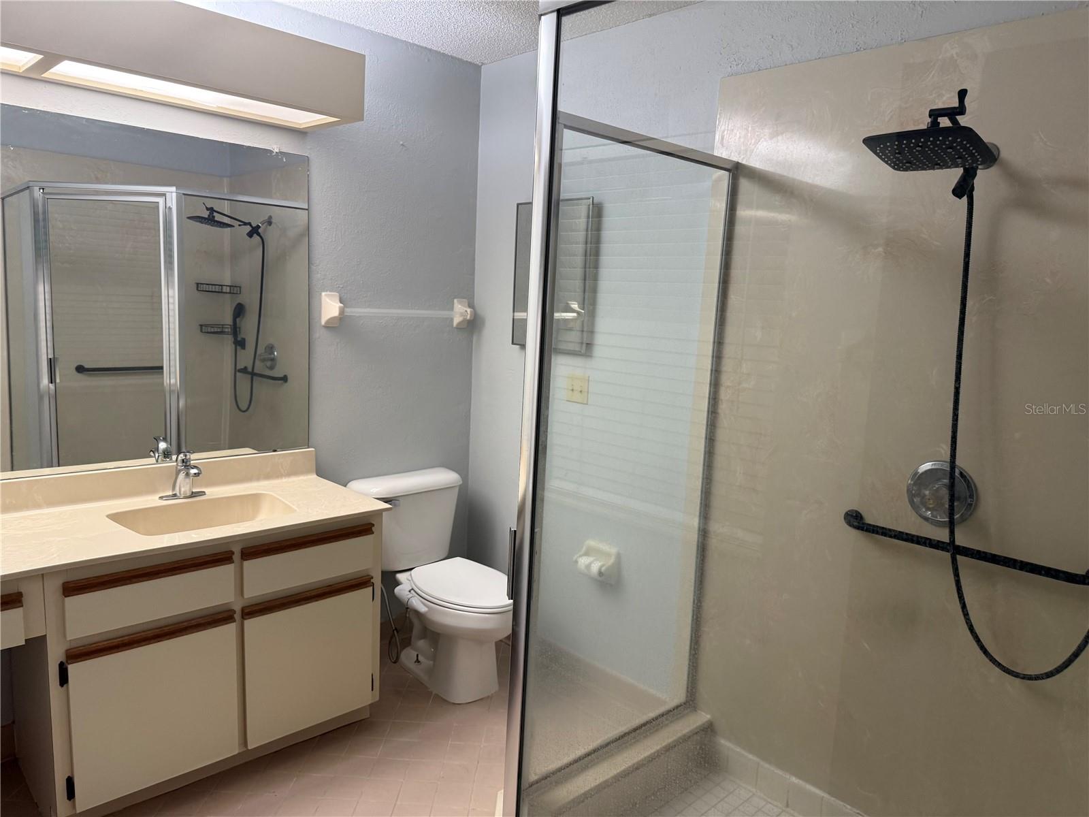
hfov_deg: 71.6
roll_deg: -2.2
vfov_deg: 56.8
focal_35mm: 24
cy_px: 408
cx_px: 544
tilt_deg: -8.2
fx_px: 755
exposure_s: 1/60
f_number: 1.78
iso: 200
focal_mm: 6.76
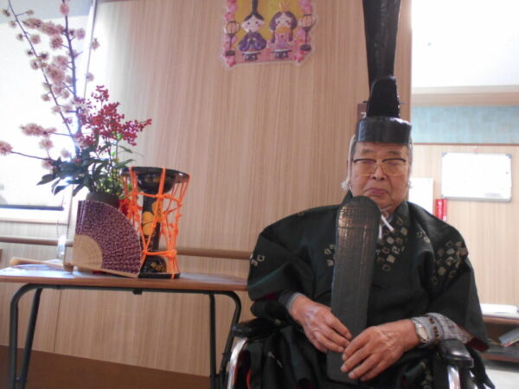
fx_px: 450
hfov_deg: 60.0
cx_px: 260
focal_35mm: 30
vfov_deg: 46.8
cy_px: 194
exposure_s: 1/30
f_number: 3.4
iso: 320
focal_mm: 5.1
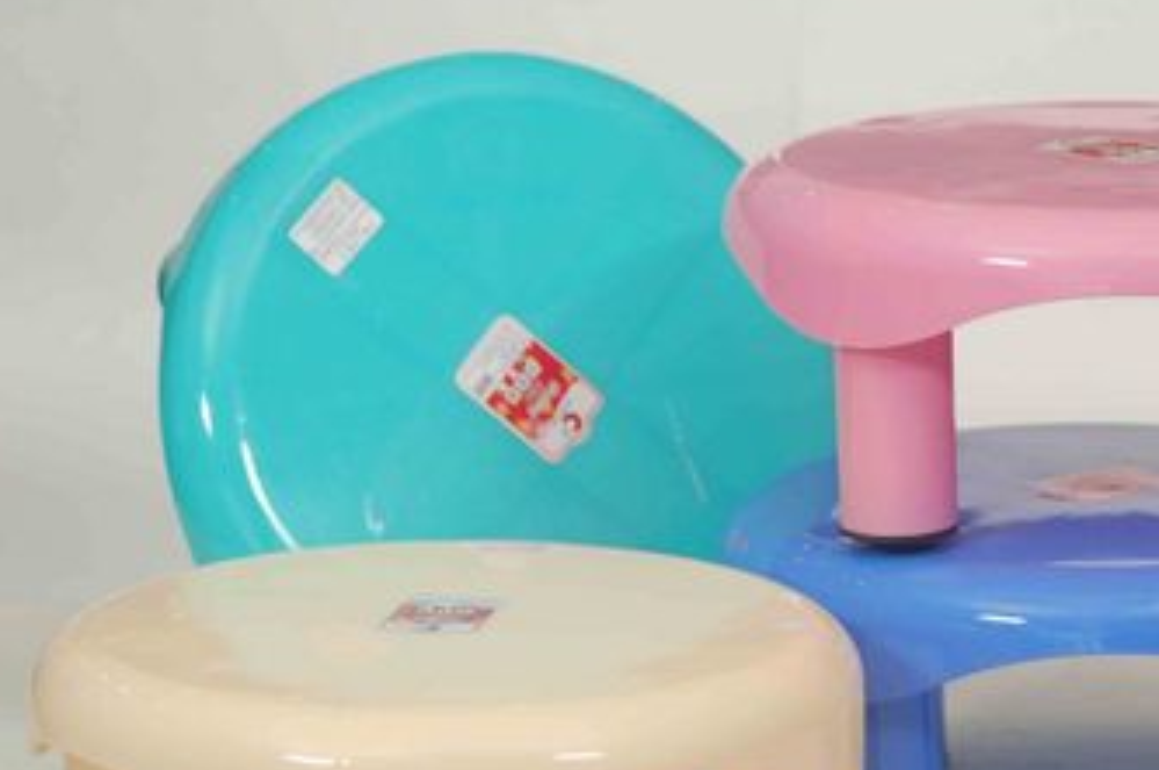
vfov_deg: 7.6
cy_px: 550
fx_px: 5787
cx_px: 727
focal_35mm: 180
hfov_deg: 11.4
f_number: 4.2
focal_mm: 80
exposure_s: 1/60
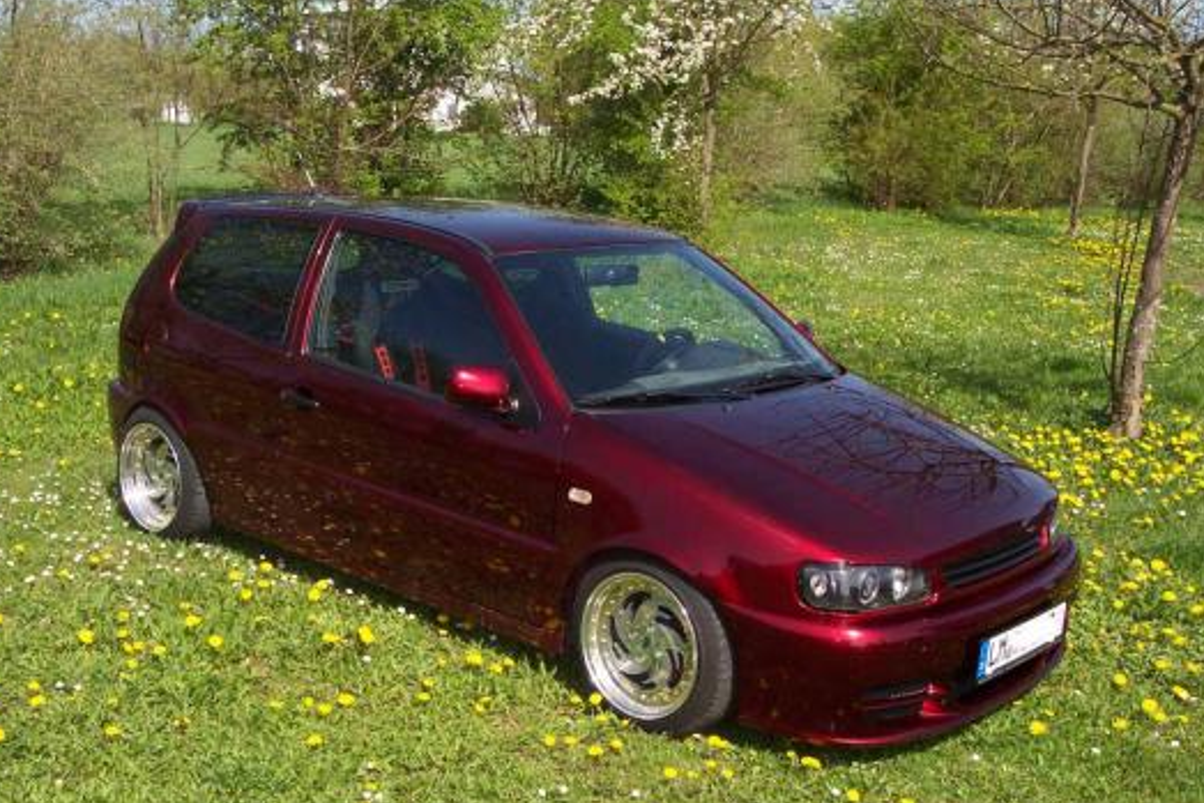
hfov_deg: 43.5
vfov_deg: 29.8
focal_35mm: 45
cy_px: 456
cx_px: 541
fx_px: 1505
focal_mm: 8
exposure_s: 1/500
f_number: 4.8
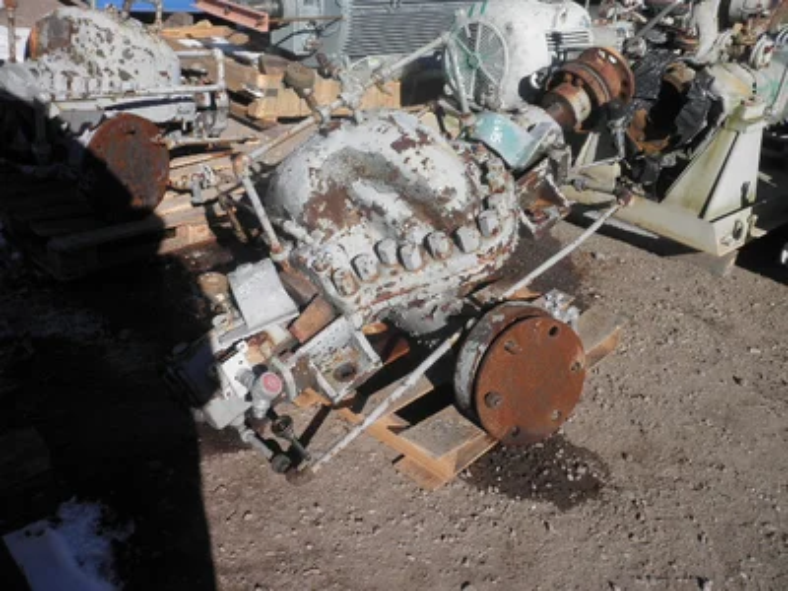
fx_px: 797
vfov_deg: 40.7
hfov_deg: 52.6
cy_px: 296
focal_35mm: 35
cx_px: 394
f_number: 9.1
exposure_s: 1/125
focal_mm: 6.1
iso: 64
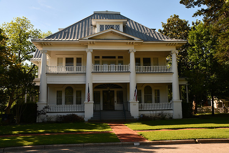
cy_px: 76
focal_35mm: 36
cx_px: 114
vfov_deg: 36.9
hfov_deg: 53.1
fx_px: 229
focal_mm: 24
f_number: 14
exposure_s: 1/50
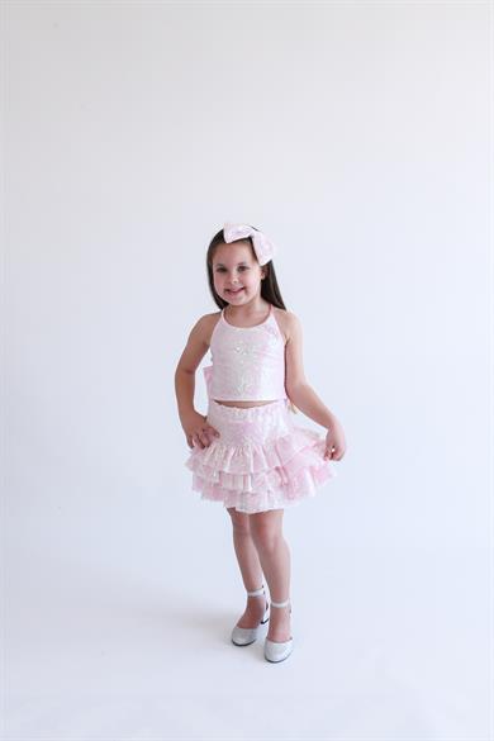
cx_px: 247
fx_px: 720
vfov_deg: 54.4
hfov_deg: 37.9
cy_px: 370
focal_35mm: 35
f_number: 8
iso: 640
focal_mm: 35
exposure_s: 1/125
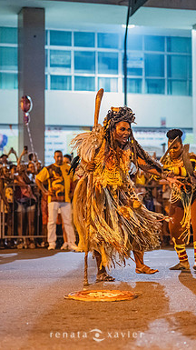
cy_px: 175
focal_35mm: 79
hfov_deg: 15.3
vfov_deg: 26.9
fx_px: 731
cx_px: 95
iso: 6400
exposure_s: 1/320
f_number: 1.4
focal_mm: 50
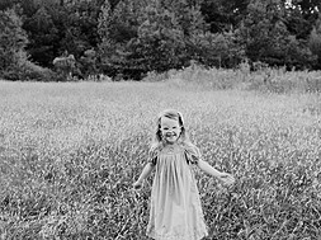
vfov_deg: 27.2
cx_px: 147
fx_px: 491
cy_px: 73
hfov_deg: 36.2
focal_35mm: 53
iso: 500
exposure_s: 1/500
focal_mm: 24
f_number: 2.8
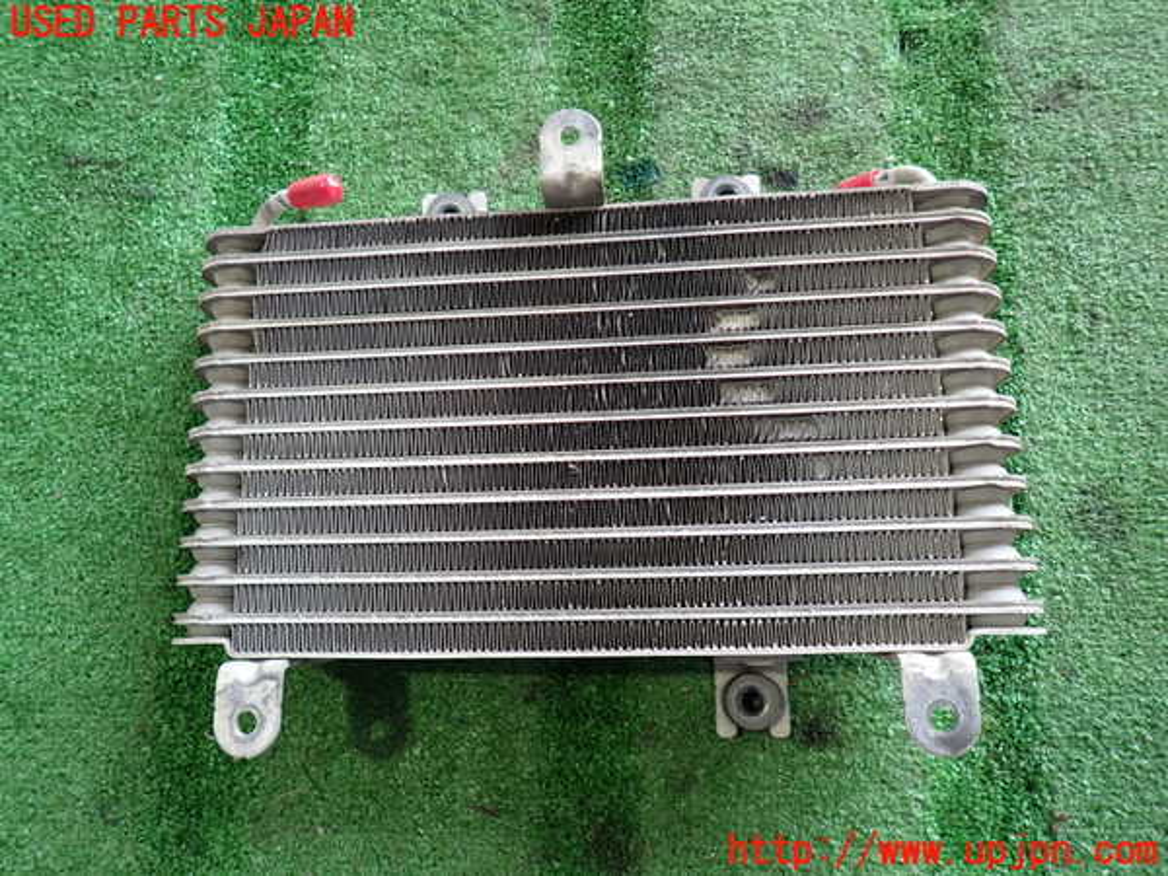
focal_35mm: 25
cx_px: 584
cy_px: 438
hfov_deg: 69.4
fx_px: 844
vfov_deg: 54.9
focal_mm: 4.5
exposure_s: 1/60
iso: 200
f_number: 2
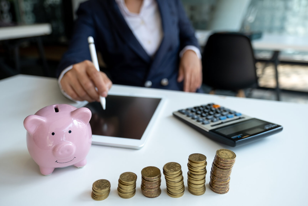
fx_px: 248
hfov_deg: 63.7
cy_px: 103
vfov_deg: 45.0
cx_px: 154
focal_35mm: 29
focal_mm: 19.4
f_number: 2.8
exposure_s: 1/250
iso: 250
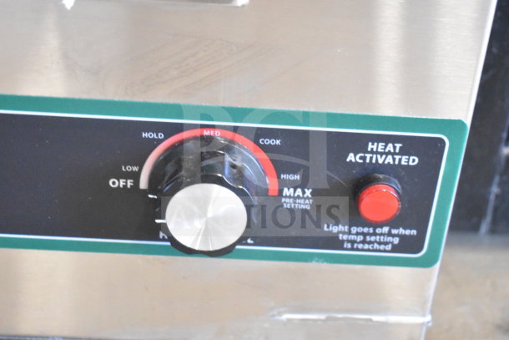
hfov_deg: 33.4
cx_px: 254
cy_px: 170
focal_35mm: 60
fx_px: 848
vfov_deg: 22.6
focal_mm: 40
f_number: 4.8
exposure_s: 1/60
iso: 10000
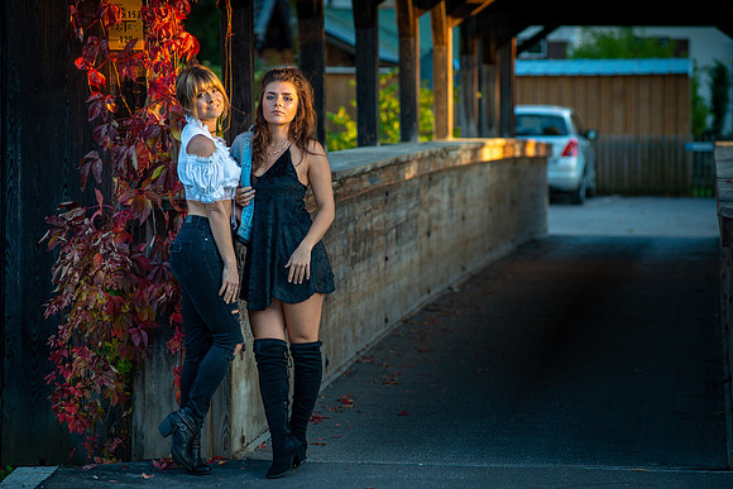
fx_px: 3377
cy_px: 237
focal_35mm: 166
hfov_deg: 12.4
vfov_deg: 8.3
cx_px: 359
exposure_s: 1/100
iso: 200
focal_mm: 145
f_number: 4
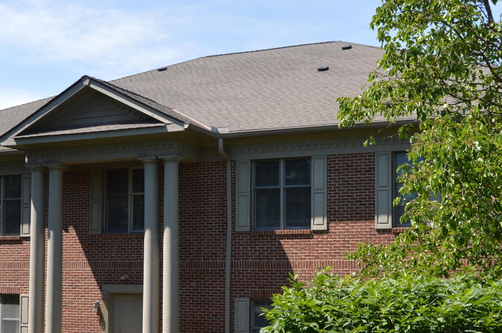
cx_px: 215
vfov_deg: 24.3
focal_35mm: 55
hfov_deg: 36.2
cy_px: 250
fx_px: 766
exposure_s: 1/200
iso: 100
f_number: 8
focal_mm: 18
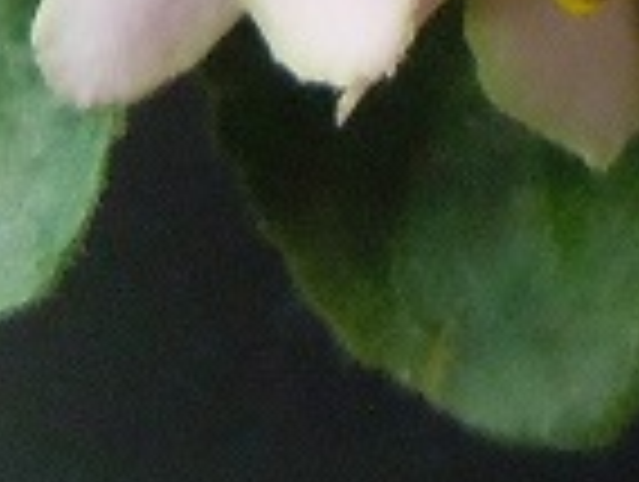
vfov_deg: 7.9
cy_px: -797
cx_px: 666
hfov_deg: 11.4
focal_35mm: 171
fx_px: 3162
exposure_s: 1/80
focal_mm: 5.4
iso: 800
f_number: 3.5
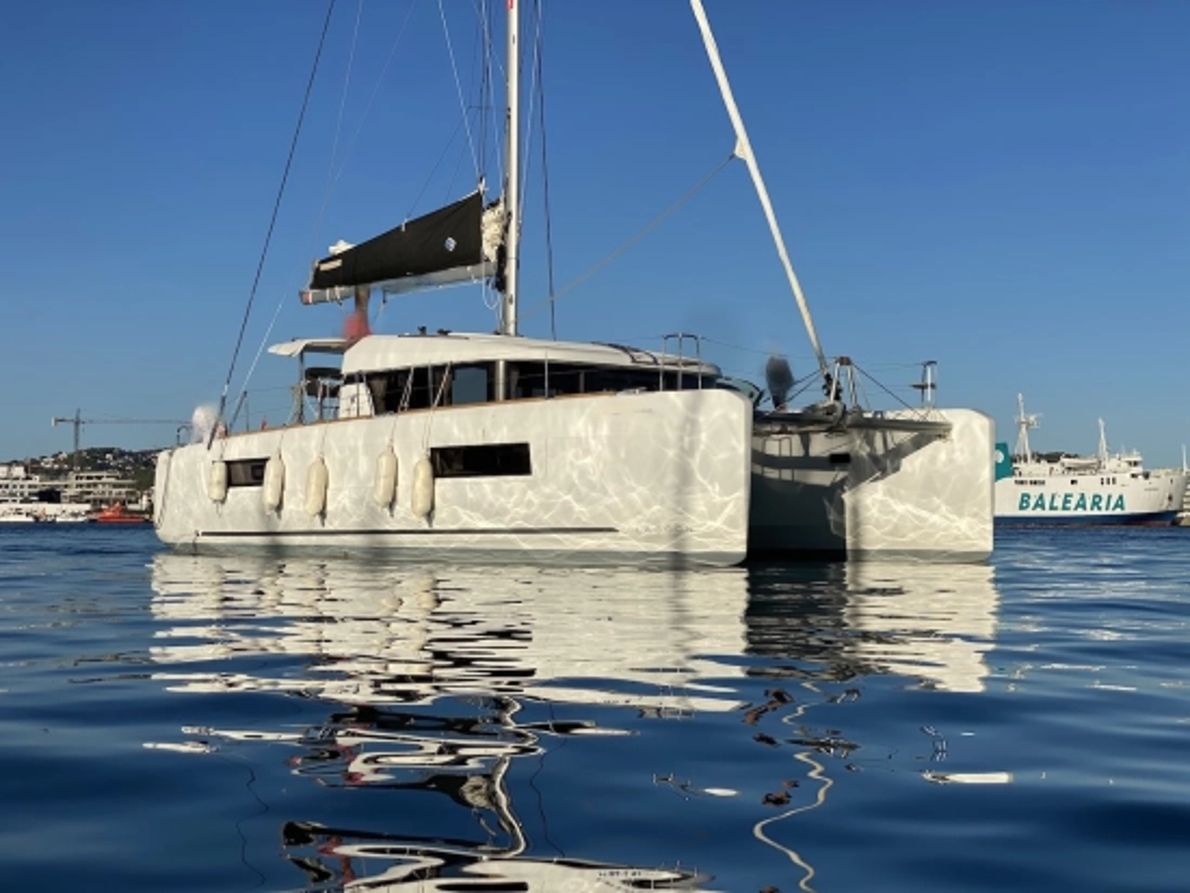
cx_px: 595
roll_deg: -0.4
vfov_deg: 28.1
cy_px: 446
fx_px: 1788
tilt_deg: +1.5
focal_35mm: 52
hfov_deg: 36.8
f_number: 2
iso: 20
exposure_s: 1/2817
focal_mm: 6
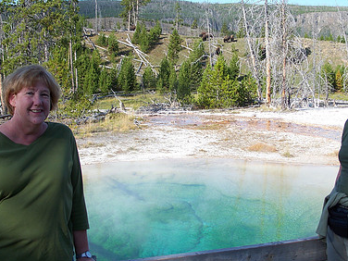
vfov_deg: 25.7
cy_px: 132
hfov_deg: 33.7
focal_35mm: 57
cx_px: 211
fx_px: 573
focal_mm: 7.8
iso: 64
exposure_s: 1/500
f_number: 2.8
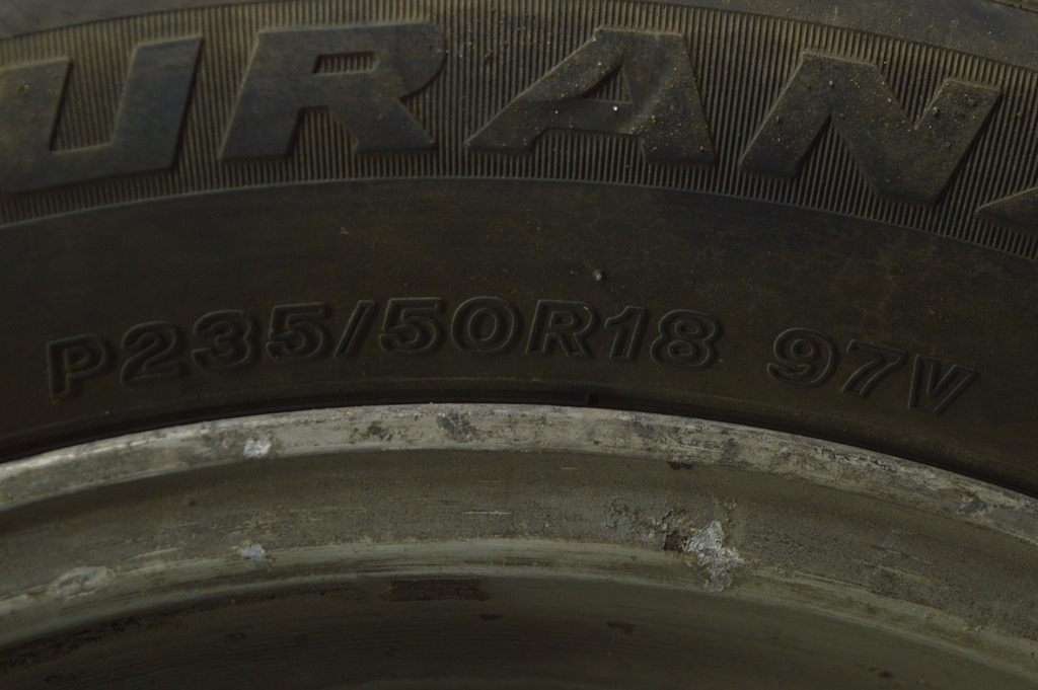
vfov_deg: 16.5
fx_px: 2377
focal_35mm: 82
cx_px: 519
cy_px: 345
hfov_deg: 24.6
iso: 400
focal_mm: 55
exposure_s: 1/50
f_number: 5.6
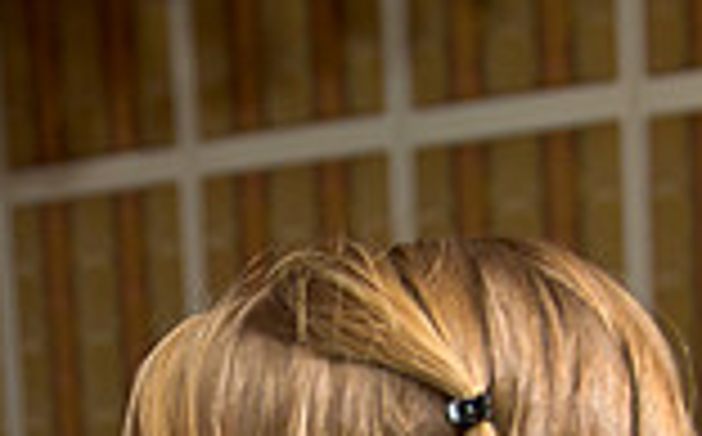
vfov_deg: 13.1
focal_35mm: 91
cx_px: 112
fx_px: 1738
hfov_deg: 22.4
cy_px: 746
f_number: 3.2
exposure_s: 1/100
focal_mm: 24
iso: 1600
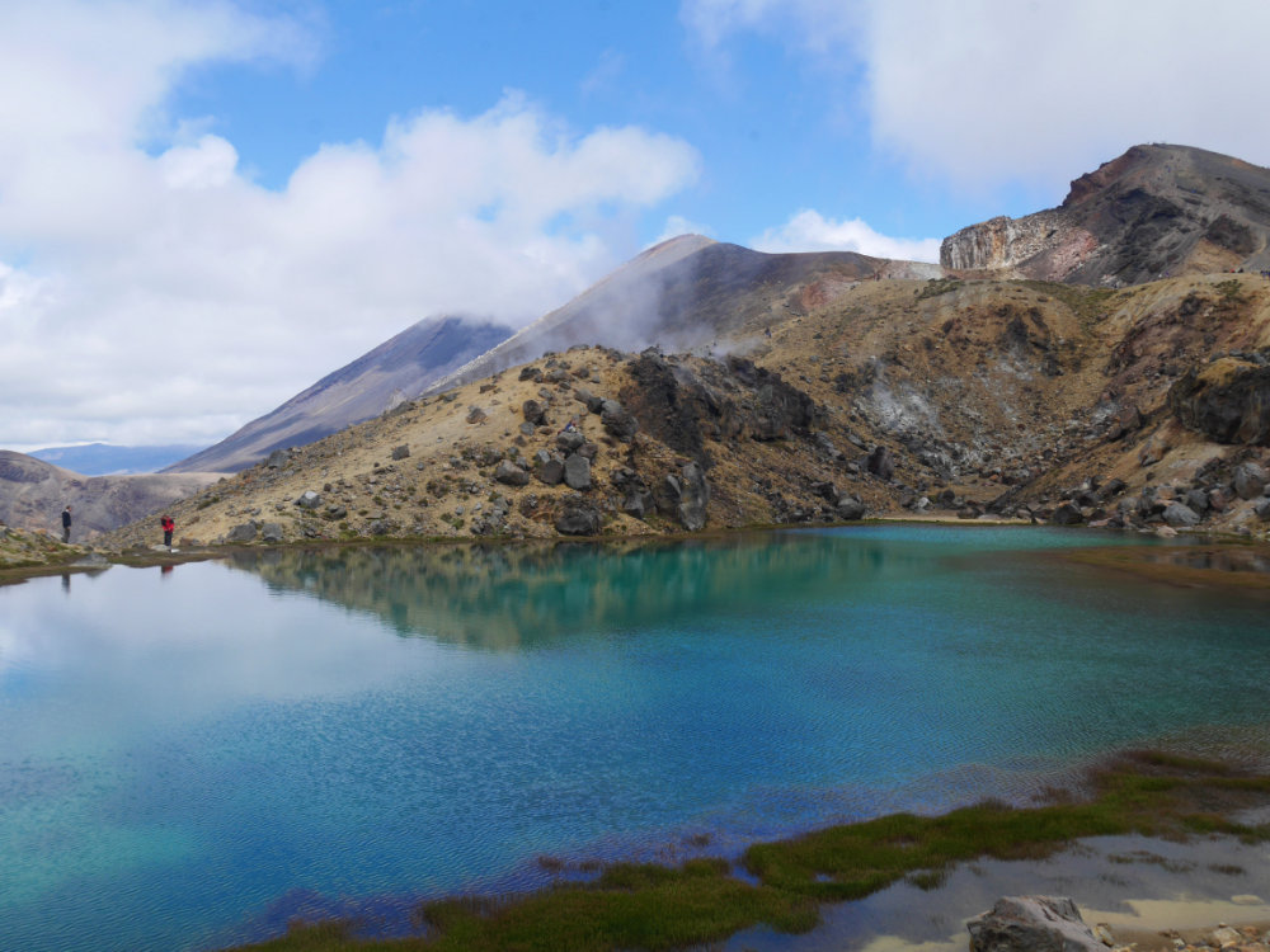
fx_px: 1101
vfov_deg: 46.8
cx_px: 635
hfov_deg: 60.0
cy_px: 476
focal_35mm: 30
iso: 200
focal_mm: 15
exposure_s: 1/400
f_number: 8
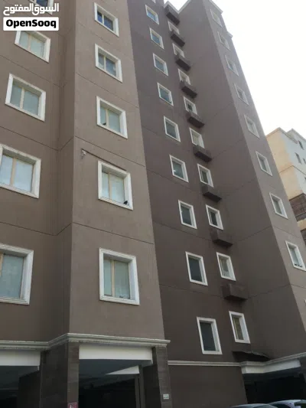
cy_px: 204
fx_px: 342
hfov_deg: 48.2
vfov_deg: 61.6
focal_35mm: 29
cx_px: 153
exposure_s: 1/534
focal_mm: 4.15
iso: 25
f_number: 2.2
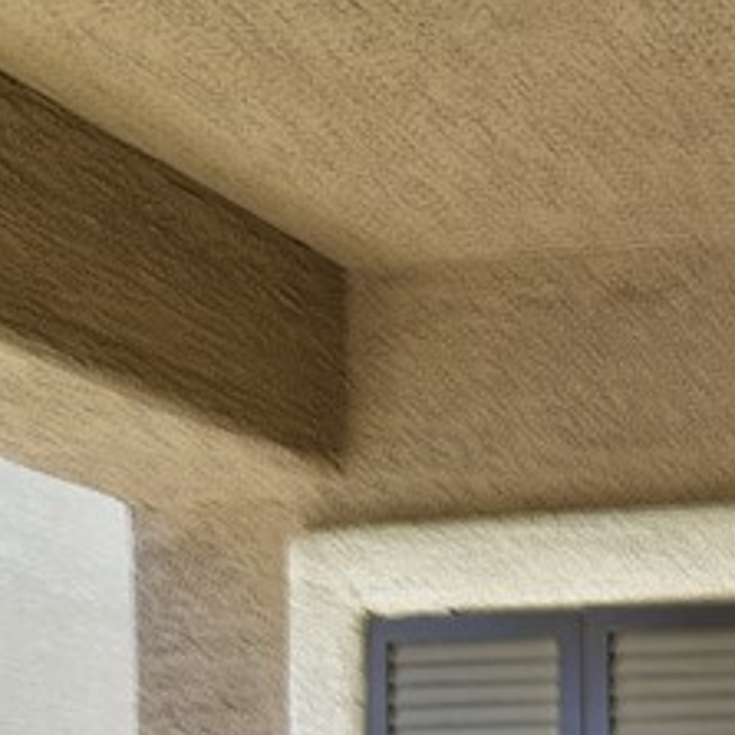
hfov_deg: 16.6
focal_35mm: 62
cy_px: 1137
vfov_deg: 22.3
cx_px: 1625
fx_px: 1489
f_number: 7.1
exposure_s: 1/60
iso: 160
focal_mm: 15
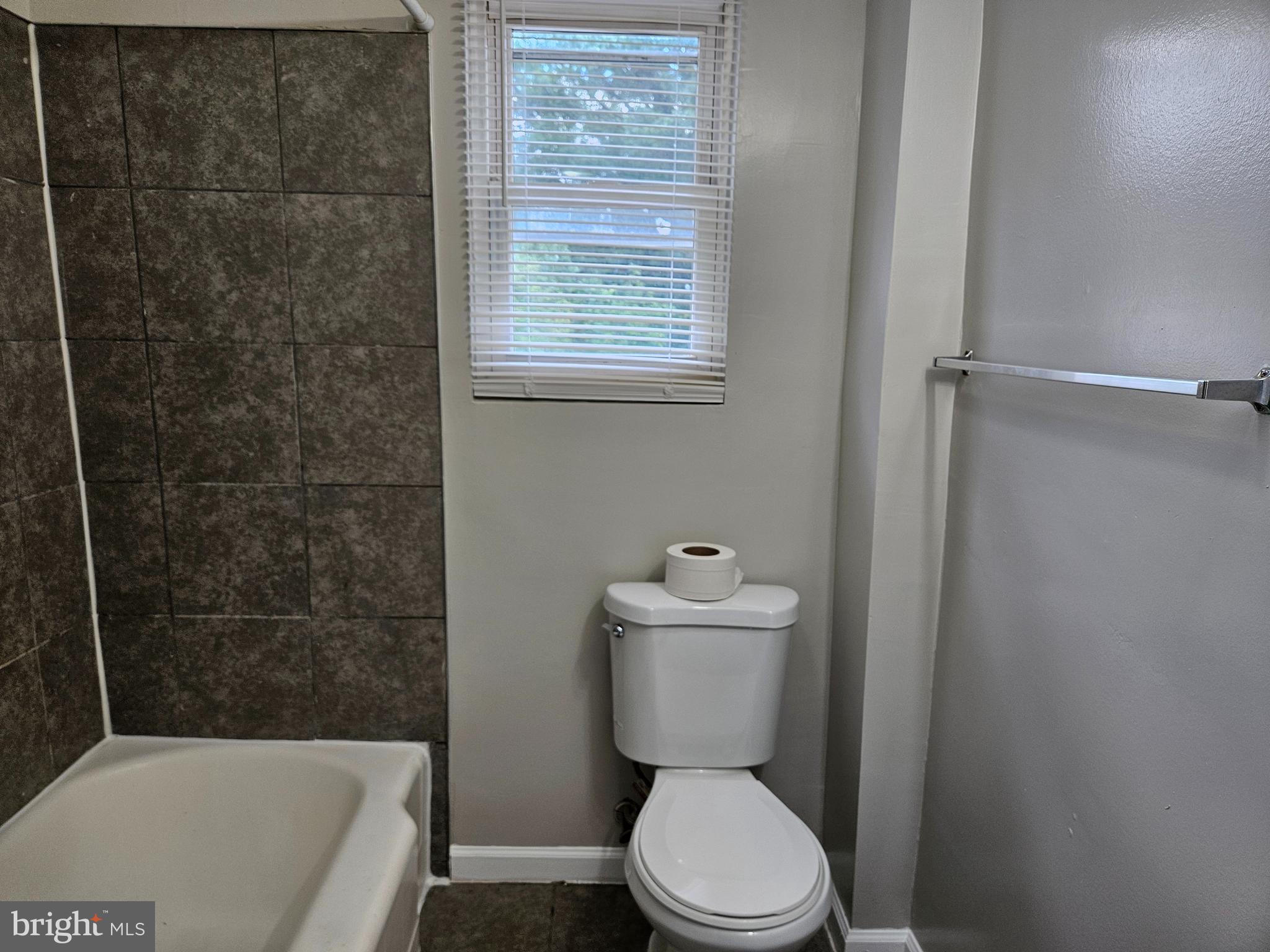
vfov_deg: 58.9
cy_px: 476
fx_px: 844
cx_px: 635
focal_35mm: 23
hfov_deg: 73.9
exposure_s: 1/120
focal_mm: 5.4
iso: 80
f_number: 1.8
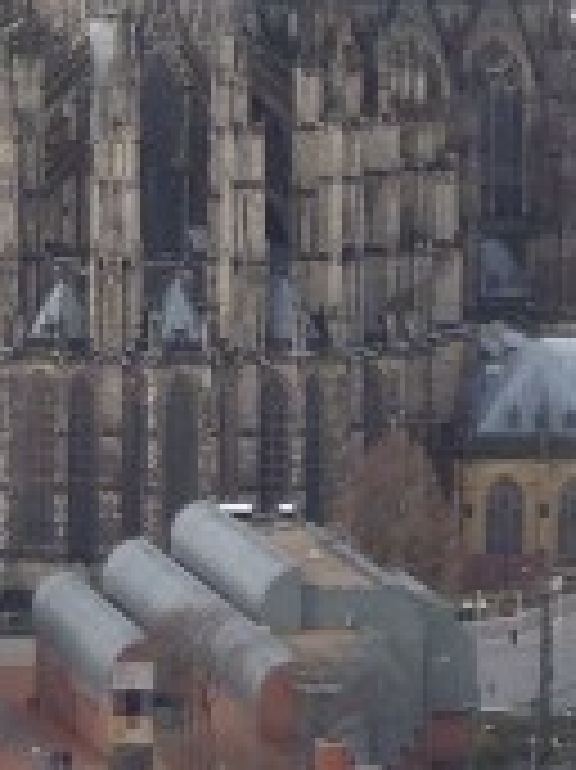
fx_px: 12107
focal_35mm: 545
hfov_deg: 2.7
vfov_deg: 3.6
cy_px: 338
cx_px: -54
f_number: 5.8
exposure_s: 1/100
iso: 125
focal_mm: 16.2
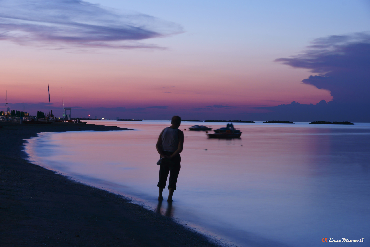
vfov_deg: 15.2
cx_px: 185
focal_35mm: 90
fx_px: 925
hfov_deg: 22.6
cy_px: 124
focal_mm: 60
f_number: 11
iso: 100
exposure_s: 8
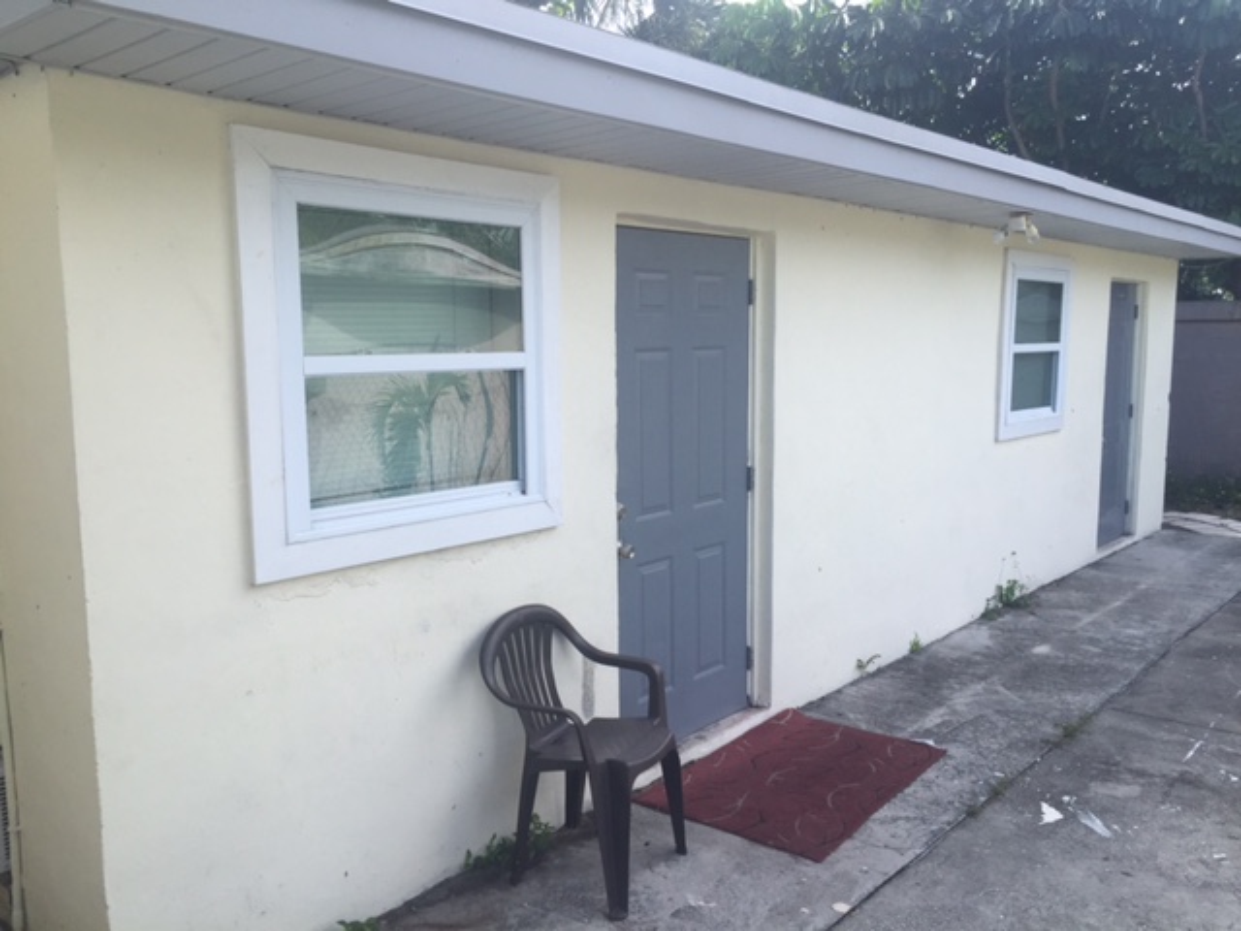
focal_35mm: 29
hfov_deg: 61.7
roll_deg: -1.2
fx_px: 1040
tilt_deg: -7.4
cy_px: 466
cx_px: 620
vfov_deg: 48.2
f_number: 2.2
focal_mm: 4.15
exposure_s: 1/581
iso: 32
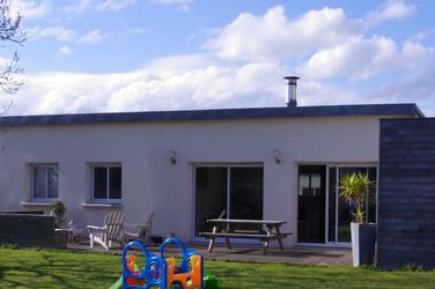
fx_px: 809
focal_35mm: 67
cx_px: 215
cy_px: 210
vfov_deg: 20.1
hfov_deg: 30.1
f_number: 14
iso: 3200
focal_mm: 28.13
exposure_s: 1/1600
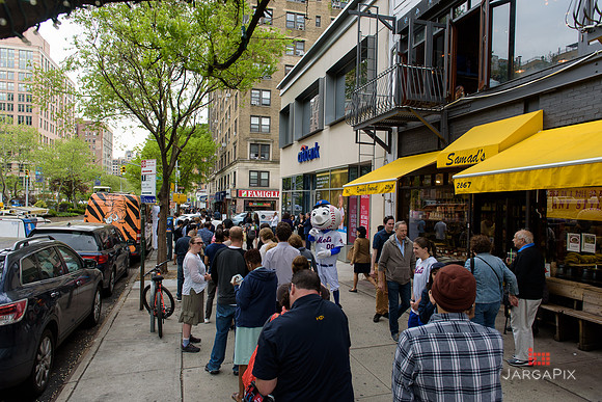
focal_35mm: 24
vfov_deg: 53.2
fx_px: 401
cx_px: 301
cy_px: 201
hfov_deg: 73.7
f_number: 4
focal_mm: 24
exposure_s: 1/250
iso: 200
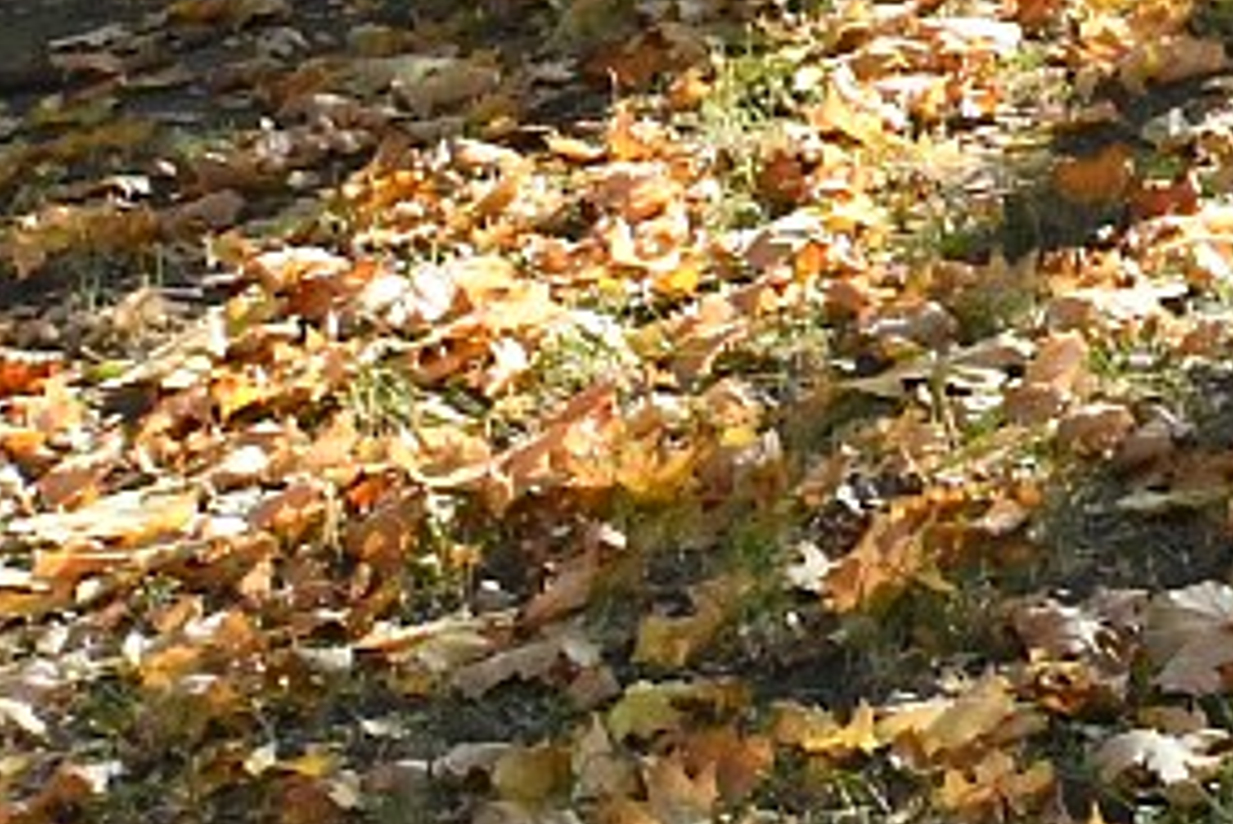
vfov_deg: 7.1
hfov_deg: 9.5
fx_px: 5997
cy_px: -1560
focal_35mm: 175
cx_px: 3524
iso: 5000
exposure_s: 1/800
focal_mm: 20
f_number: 14
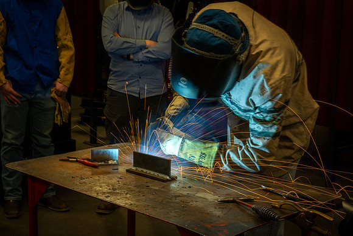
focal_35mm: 68
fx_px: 665
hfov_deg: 29.6
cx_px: 136
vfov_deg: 20.1
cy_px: 145
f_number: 22
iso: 64
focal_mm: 55
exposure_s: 1/2
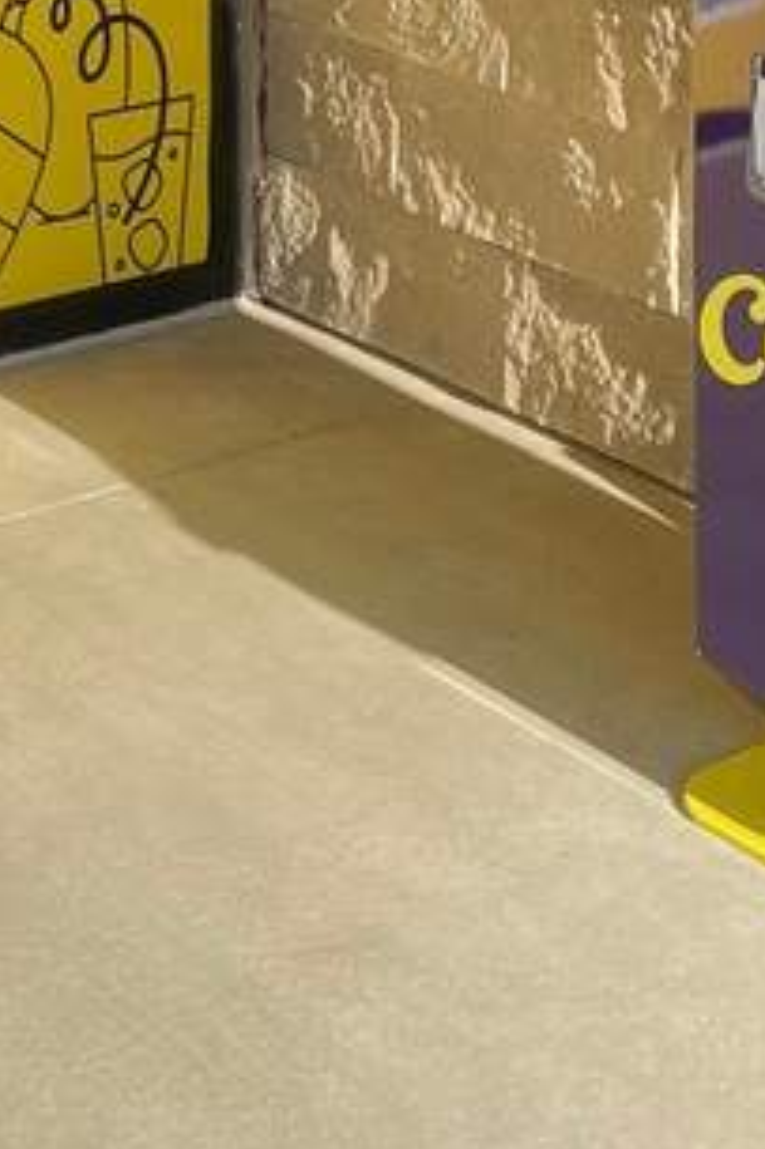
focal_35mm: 101
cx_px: 486
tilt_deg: -6.9
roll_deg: +0.0
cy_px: -356
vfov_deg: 18.7
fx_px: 3223
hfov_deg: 13.5
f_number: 1.6
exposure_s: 1/1289
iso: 32
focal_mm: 4.2
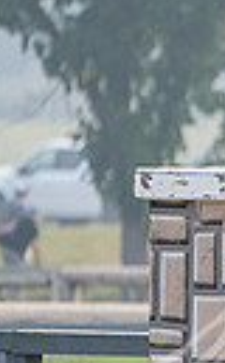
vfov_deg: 1.4
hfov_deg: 0.8
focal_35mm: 1543
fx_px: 15224
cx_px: 757
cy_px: 300
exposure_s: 1/800
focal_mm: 336
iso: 500
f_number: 5.6
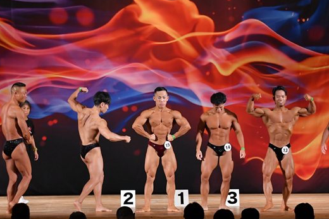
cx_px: 176
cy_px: 134
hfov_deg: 13.5
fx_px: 1388
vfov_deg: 9.0
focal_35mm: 152
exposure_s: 1/400
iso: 3200
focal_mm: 68
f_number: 5.6
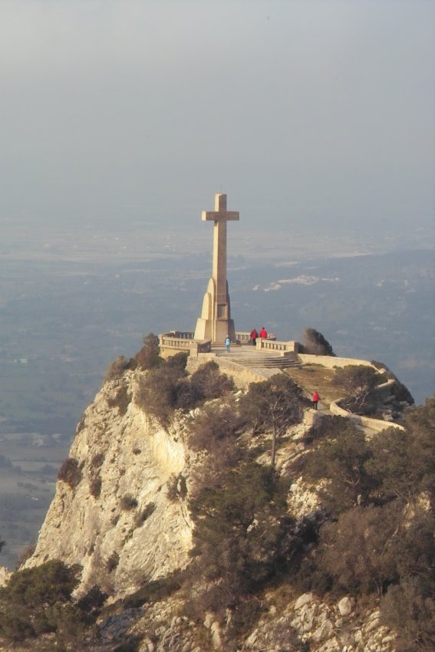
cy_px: 326
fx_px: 3025
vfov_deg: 12.3
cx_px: 218
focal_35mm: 167
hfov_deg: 8.2
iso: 400
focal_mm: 96
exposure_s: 1/400
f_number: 11
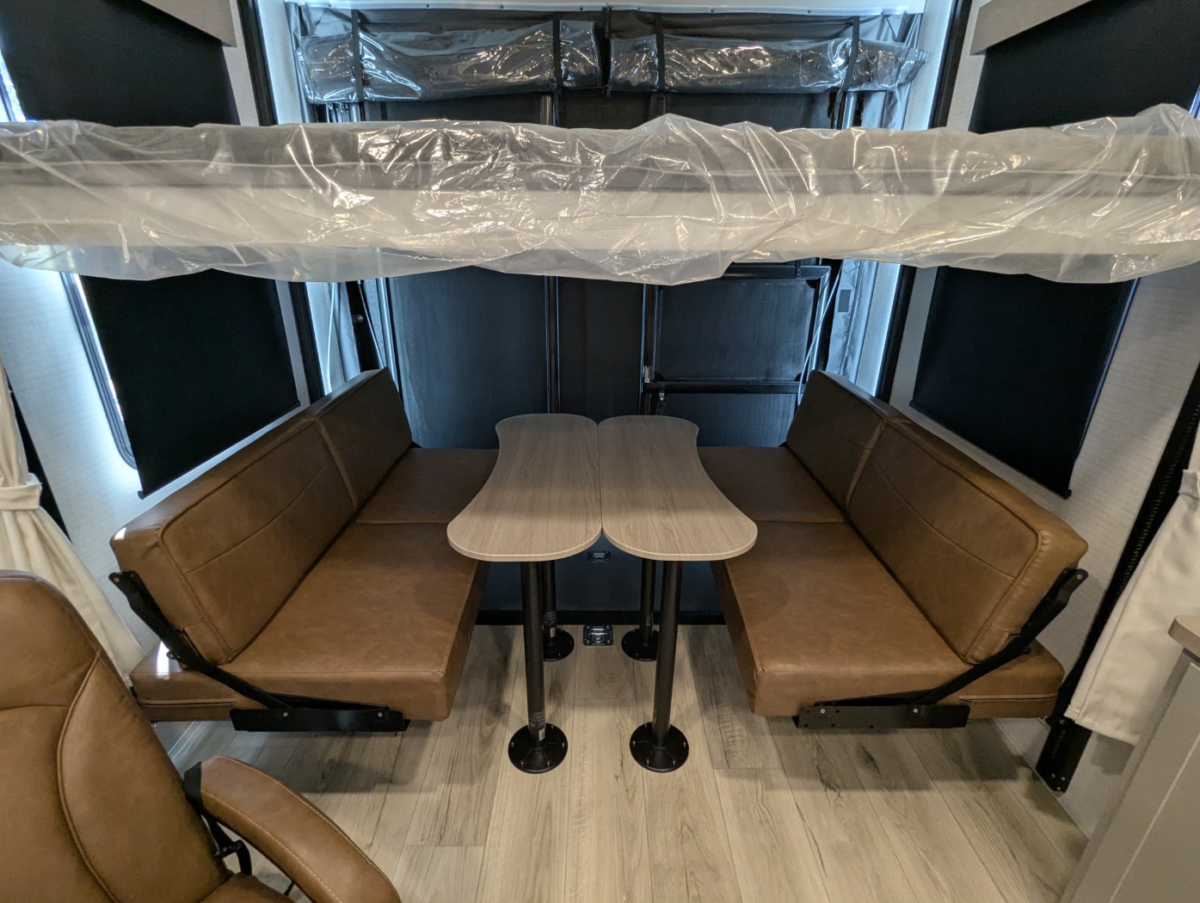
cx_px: 600
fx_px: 555
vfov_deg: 78.2
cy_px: 452
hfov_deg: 94.4
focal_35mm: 16
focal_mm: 2.35
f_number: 2.2
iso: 199
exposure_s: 1/50
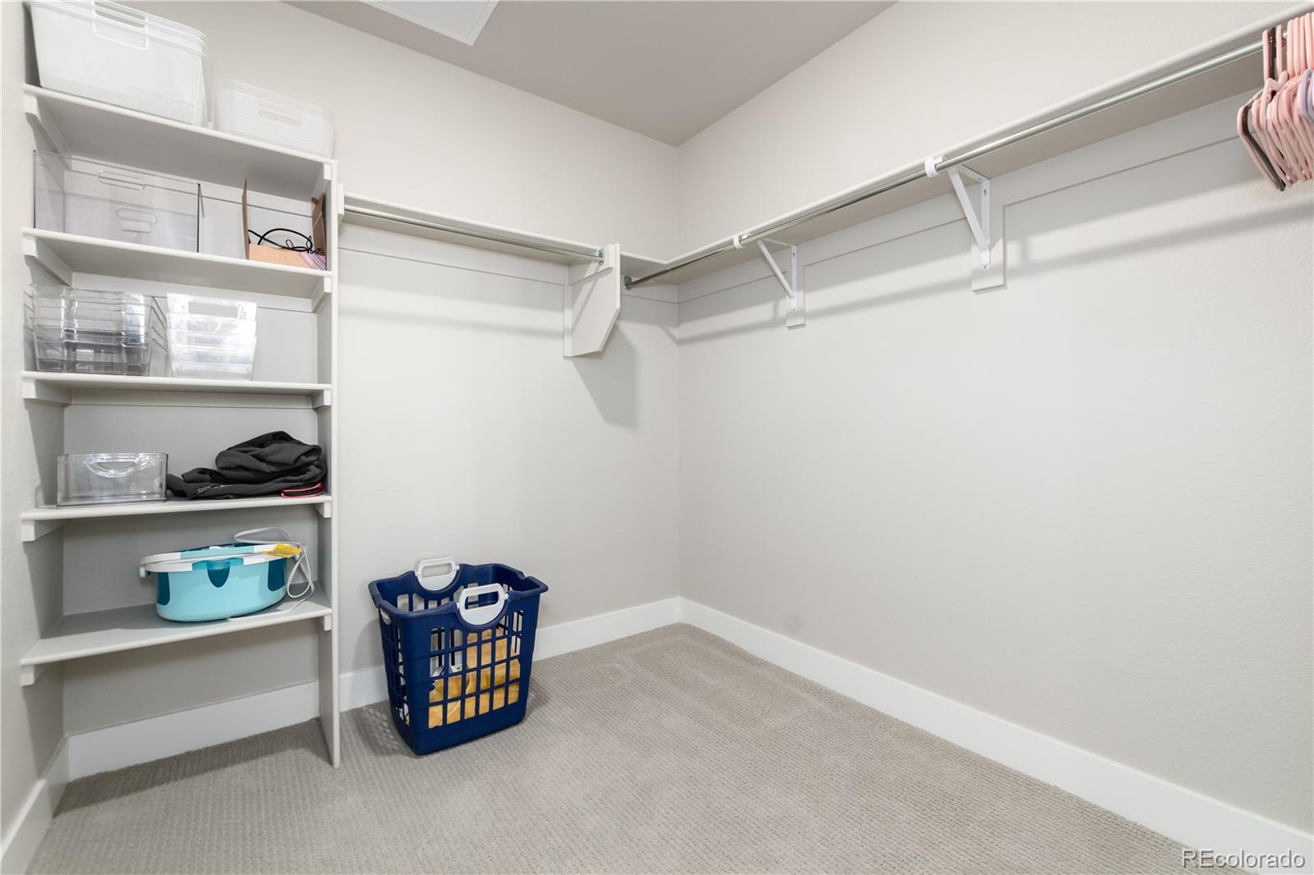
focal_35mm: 15
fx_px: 547
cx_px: 657
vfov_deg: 77.3
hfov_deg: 100.4
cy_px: 438
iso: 200
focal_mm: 10
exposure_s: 1/160
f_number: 7.1
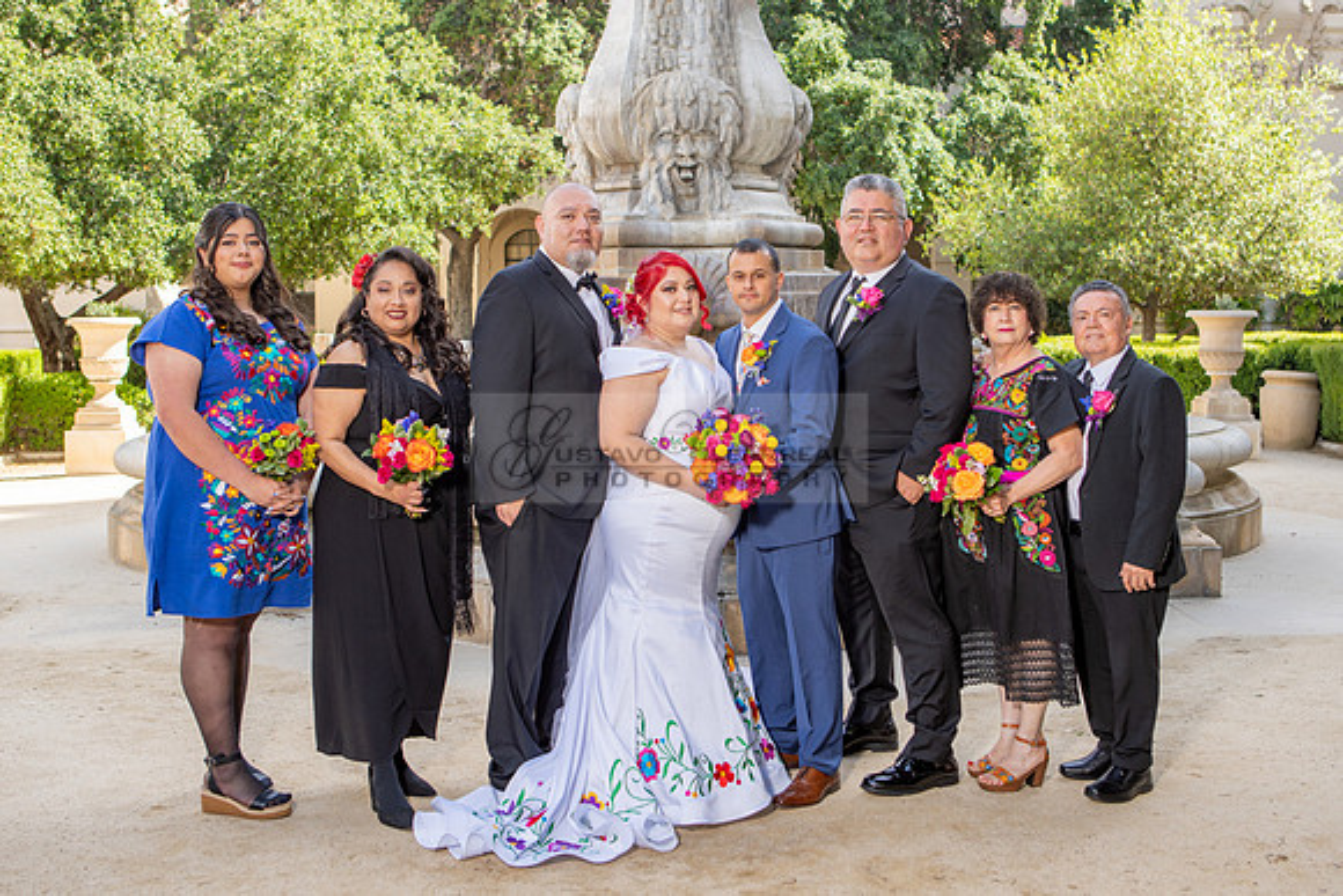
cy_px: 347
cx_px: 677
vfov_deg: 30.8
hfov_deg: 45.1
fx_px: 1618
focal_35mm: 43
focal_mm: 34
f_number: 4.5
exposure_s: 1/200
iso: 100
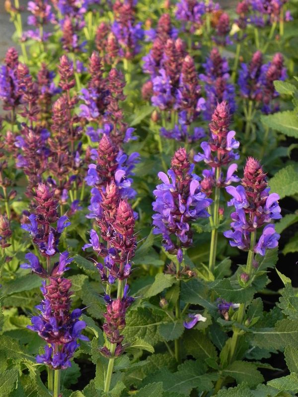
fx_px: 1205
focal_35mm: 105
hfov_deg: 14.1
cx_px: 149
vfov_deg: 18.7
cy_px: 198
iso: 160
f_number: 4.5
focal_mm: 18.8
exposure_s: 1/50
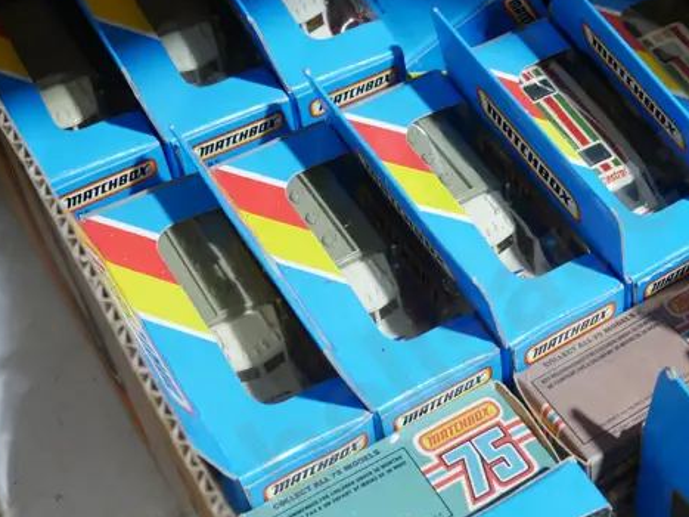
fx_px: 1572
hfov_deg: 24.2
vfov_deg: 18.7
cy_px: 237
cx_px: 595
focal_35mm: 79
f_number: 4
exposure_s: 1/60
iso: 640
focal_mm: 18
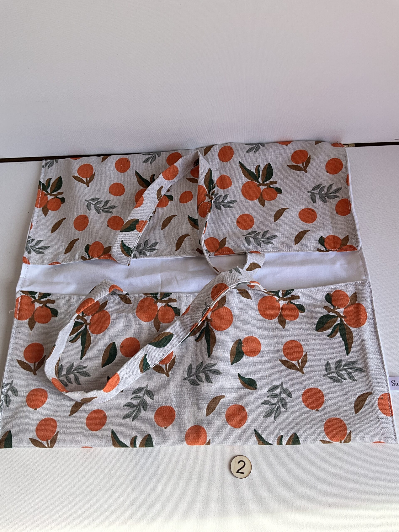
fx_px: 446
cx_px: 200
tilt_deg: -63.5
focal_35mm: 29
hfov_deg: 48.2
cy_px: 266
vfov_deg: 61.7
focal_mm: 3
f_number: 1.8
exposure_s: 1/391
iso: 25
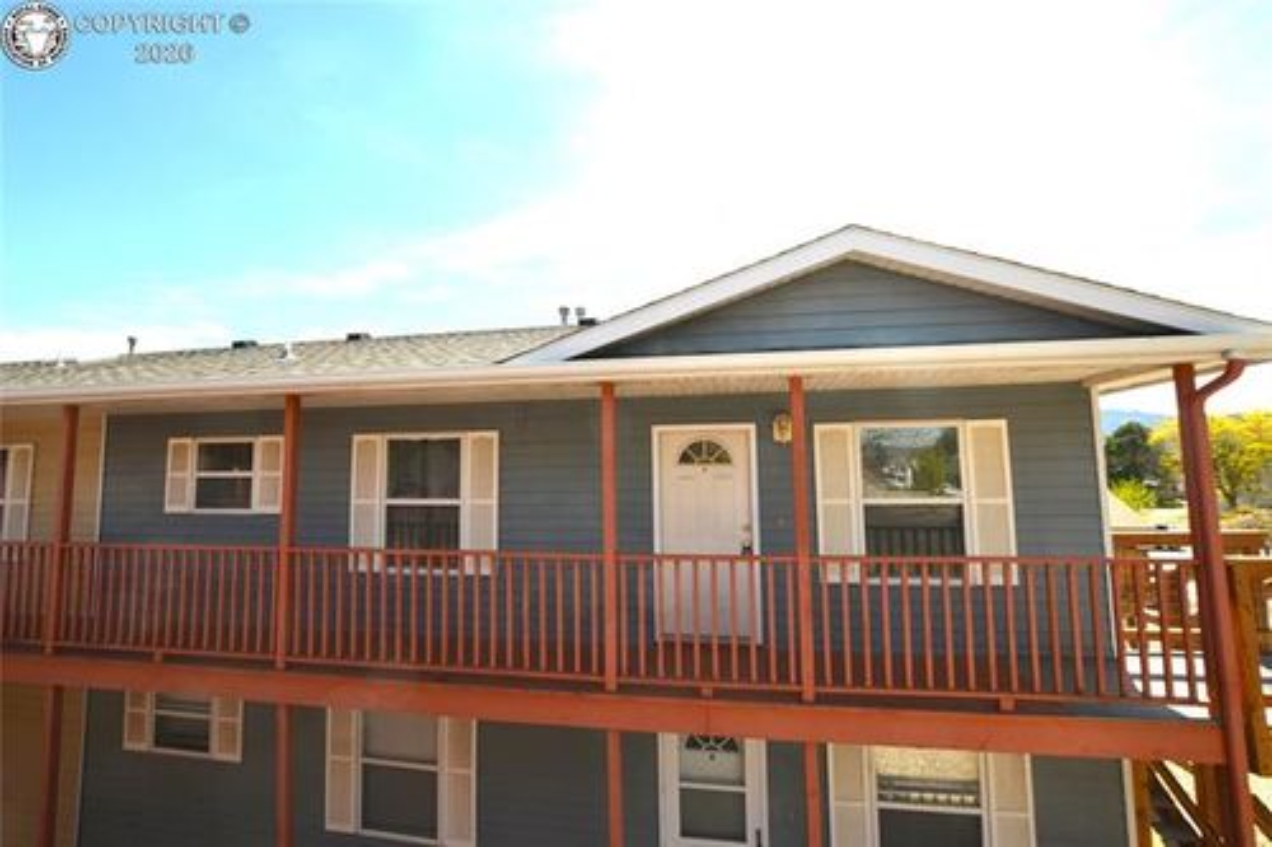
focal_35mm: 15
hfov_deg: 100.4
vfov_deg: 77.3
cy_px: 424
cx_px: 636
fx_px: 530
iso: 100
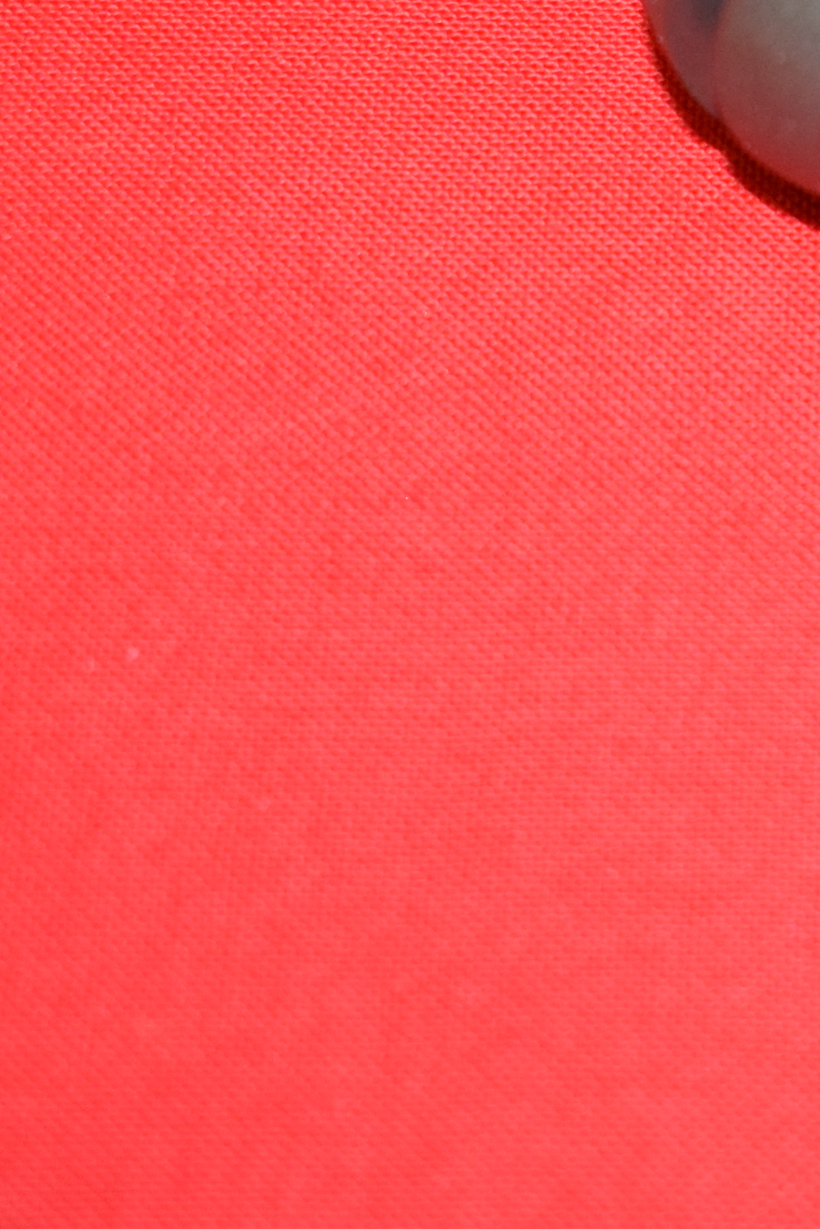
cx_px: 1576
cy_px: 54
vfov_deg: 12.8
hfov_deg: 8.3
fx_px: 5432
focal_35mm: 159
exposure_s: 1/125
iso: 1250
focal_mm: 34
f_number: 5
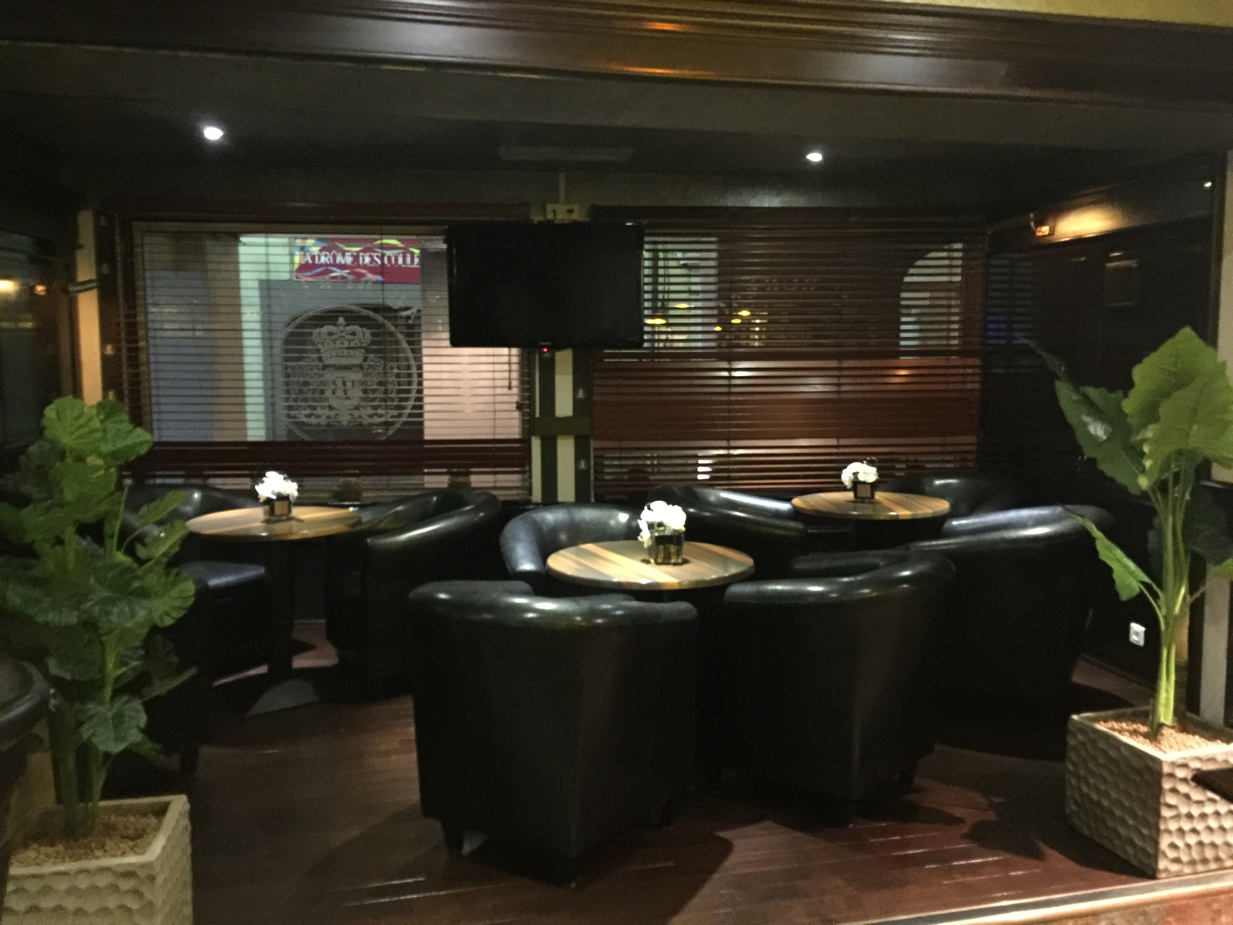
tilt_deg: -6.2
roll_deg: -0.1
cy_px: 462
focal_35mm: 29
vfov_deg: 48.2
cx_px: 616
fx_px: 1033
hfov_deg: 61.7
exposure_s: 1/4
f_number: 2.2
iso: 320
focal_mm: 4.15
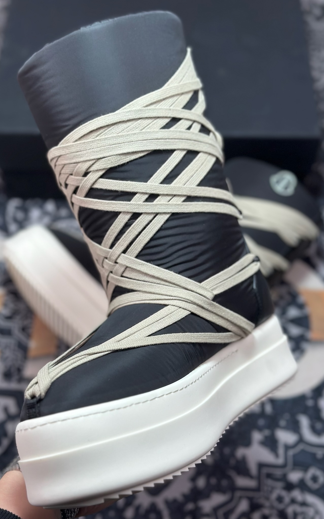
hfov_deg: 25.3
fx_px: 720
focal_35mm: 51
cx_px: 146
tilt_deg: -56.5
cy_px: 260
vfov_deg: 39.6
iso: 80
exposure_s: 1/663
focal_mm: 6.86
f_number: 1.78
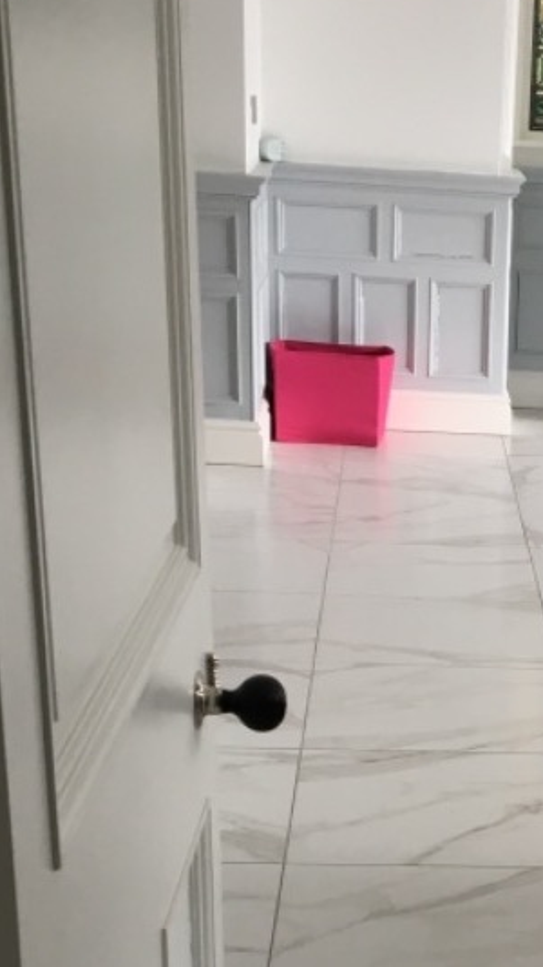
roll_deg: -4.7
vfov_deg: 28.5
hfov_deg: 16.4
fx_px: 1819
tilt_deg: -24.5
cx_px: 610
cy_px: 886
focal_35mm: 71
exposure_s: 1/33
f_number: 2.2
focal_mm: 4.15
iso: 25
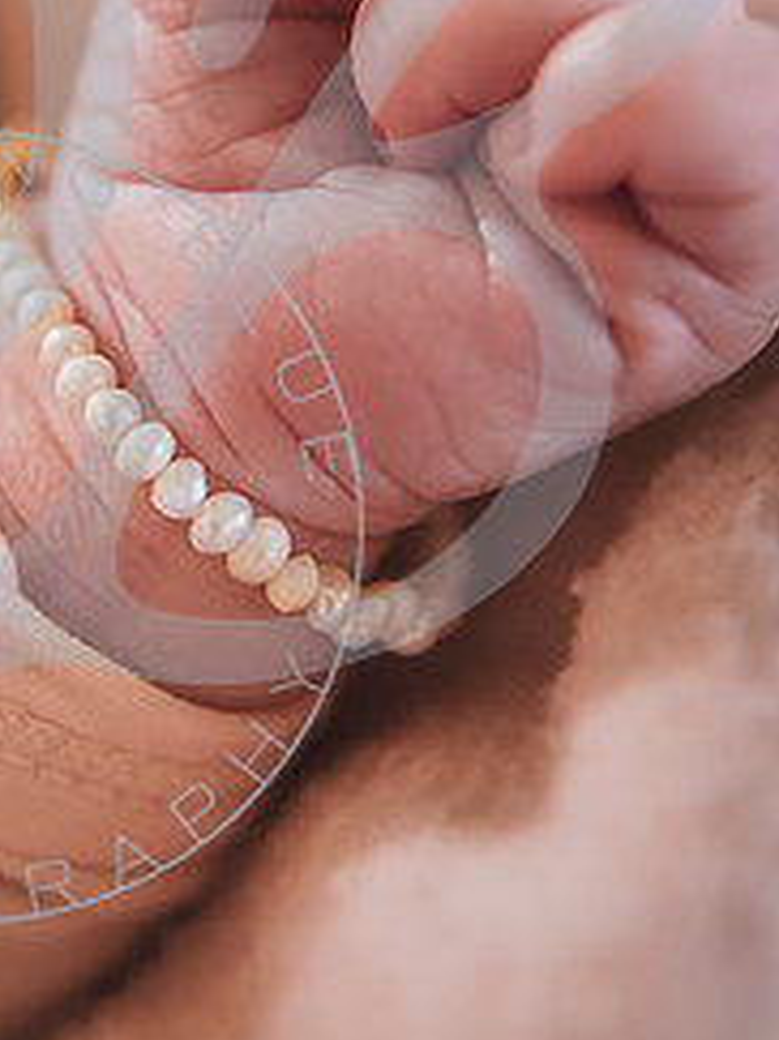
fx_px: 2673
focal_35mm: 89
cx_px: 158
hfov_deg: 16.5
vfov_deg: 21.7
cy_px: 201
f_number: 4.5
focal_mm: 50
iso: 2500
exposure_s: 1/250
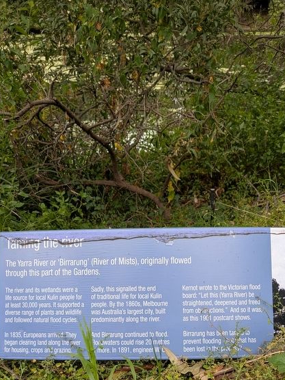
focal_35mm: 36
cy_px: 262
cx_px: 167
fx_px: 395
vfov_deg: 50.2
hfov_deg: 39.5
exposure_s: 1/133
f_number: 1.89
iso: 48
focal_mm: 5.43
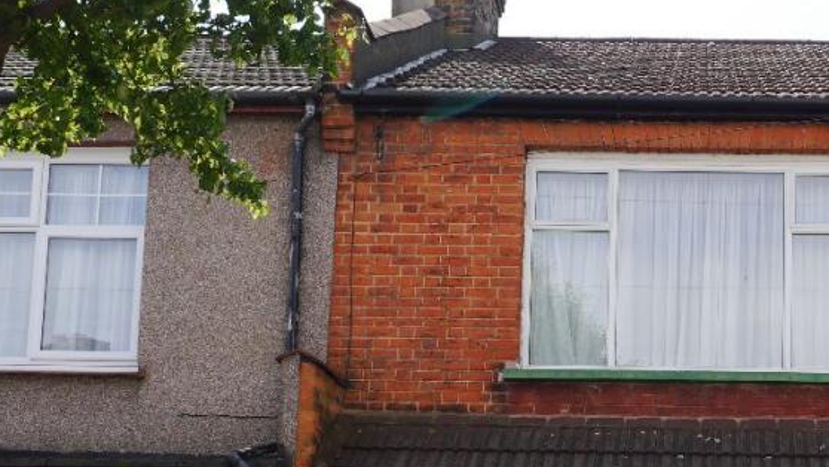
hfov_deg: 35.8
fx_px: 1231
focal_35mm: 56
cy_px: 554
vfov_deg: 20.2
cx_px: 682
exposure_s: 1/320
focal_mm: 14
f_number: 6.3
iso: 160
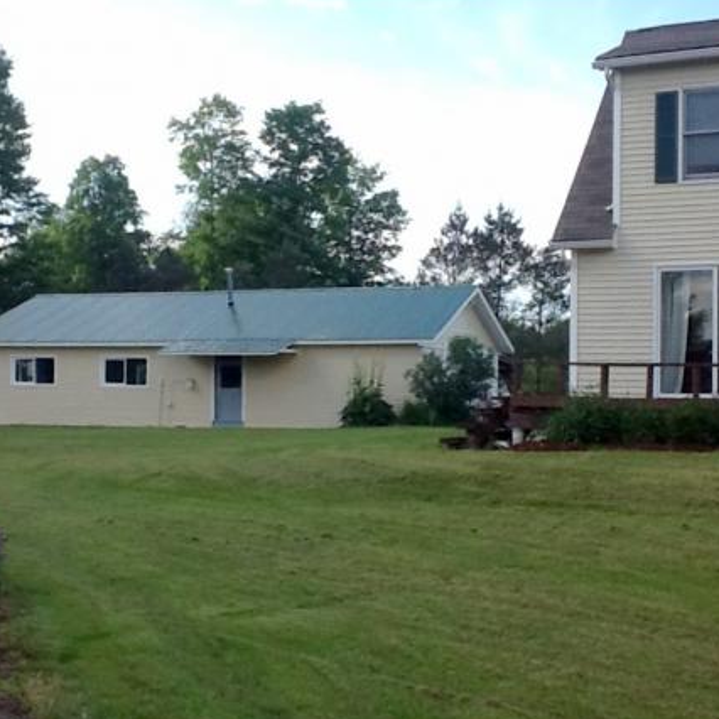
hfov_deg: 32.2
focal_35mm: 53
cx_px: 365
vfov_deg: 32.2
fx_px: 1245
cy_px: 354
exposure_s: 1/453
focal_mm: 2.03
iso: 40
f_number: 2.4
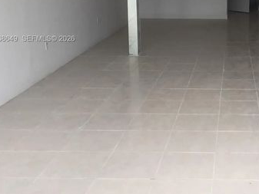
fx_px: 412
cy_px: 39
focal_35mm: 55
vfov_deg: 26.1
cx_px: 225
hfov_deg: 33.4
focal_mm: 4.15
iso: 50
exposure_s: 1/120
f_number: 2.2
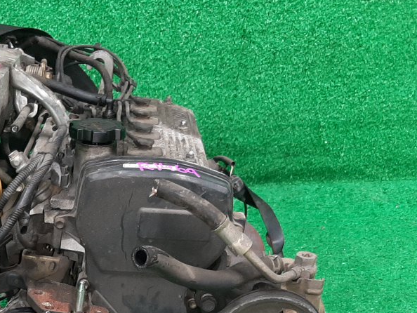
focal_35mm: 63
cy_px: 320
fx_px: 759
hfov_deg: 29.8
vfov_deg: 22.3
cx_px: 68
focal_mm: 3.93
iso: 193
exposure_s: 1/50
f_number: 1.7
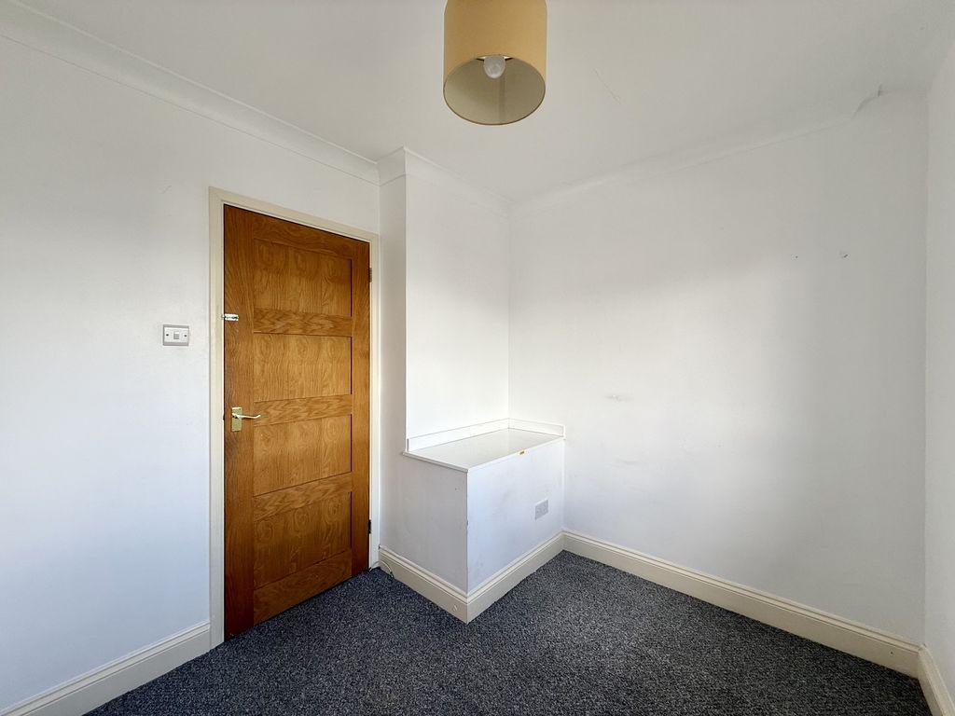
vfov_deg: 85.7
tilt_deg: -0.1
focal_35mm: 14
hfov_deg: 102.1
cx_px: 478
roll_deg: -0.4
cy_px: 358
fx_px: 386
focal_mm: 2.22
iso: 50
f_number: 2.2
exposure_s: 1/99
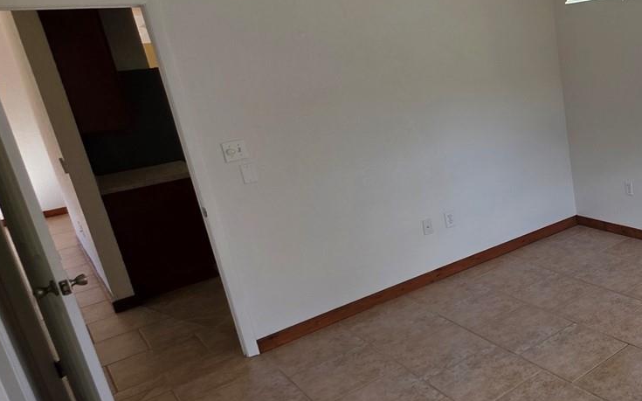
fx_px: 525
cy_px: 193
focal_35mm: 30
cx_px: 621
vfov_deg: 41.8
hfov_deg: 52.1
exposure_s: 1/120
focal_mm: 2.2
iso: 32
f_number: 1.9
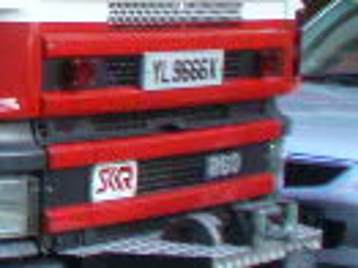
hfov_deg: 10.5
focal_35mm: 170
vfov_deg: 8.5
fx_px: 1757
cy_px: -131
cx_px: -407
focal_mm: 6.1
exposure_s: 1/60
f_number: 2.8
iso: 100
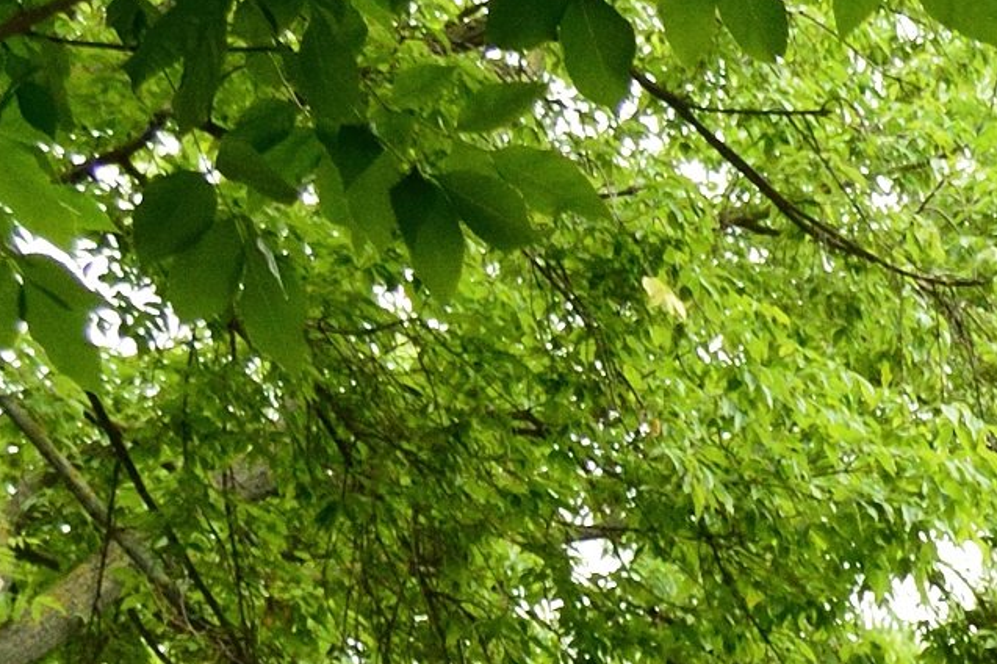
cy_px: 1395
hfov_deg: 9.8
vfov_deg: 7.0
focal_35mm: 187
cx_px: 2320
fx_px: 5176
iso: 800
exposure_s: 1/100
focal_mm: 22
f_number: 5.6
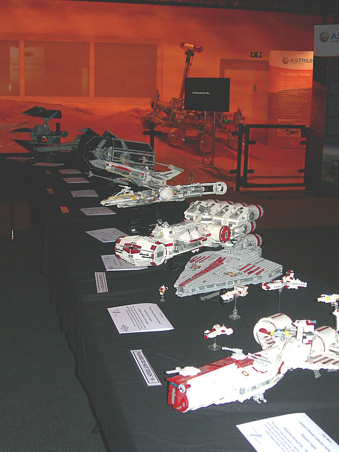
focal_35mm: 51
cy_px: 226
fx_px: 666
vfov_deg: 37.5
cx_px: 170
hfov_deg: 28.6
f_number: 3.2
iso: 119
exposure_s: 1/60.1
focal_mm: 10.6
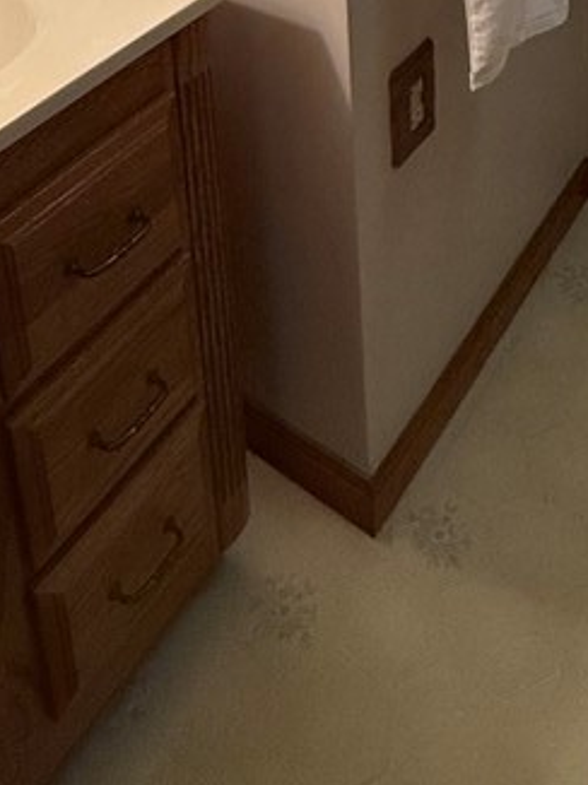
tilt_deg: -12.6
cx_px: 400
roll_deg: +1.2
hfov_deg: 32.5
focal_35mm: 44
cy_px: -313
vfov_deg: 30.3
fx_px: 998
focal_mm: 2.22
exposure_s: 1/120
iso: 200
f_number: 2.2
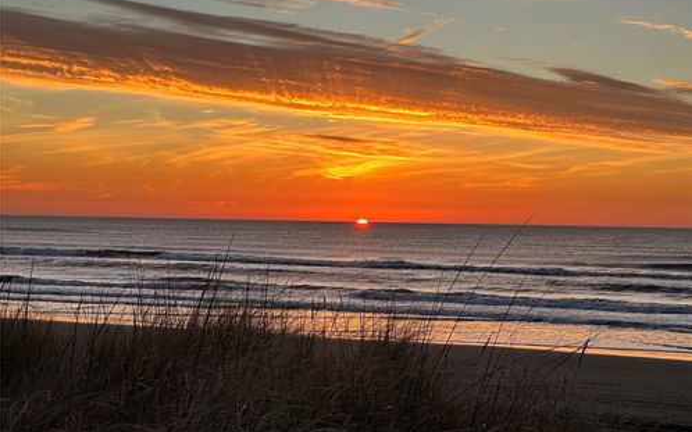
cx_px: 346
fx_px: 1546
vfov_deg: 15.9
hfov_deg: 25.2
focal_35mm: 82
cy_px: 240
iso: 32
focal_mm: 9
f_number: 2.8
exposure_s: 1/185
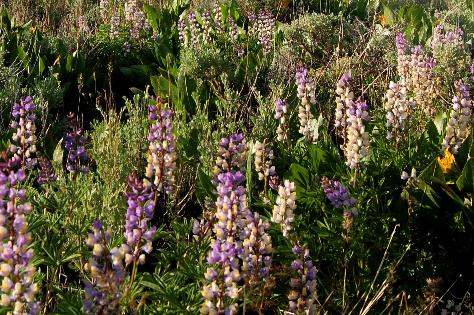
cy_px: 53
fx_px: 736
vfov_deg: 23.7
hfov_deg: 35.5
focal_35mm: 56
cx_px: 185
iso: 200
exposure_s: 1/250
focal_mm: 19
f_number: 8
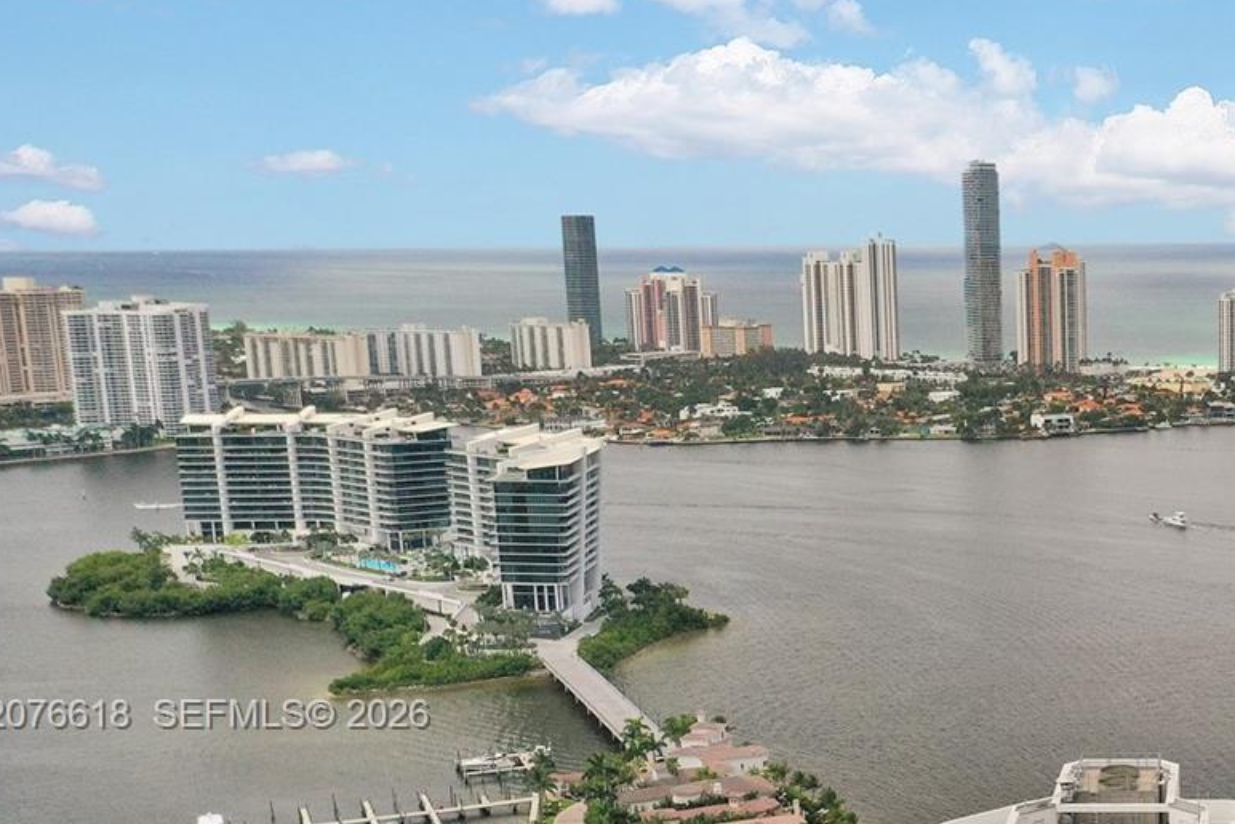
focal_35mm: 58
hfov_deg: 32.0
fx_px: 1990
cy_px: 717
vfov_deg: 22.9
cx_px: 1211
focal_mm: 10.26
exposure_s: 1/120
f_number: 4
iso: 400
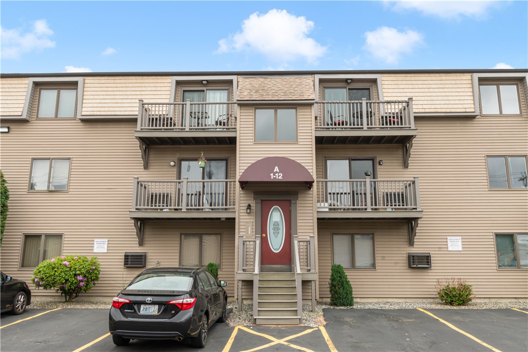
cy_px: 176
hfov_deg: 61.9
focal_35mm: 30
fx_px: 440
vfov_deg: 43.6
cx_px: 264
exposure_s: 1/100
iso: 400
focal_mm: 20
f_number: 14
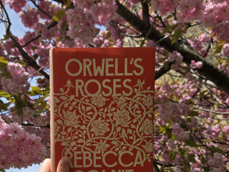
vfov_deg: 38.1
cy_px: 120
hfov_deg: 49.2
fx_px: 245
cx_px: 76
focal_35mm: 37
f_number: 1.8
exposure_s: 1/1399
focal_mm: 5.4
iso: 25
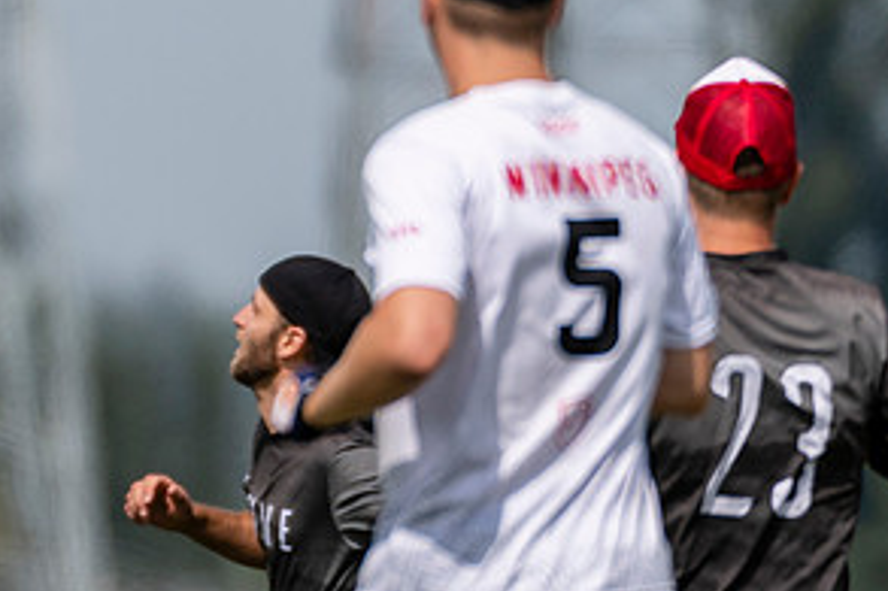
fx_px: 52089
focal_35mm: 2113
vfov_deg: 0.7
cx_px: -294
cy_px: 348
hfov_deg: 1.0
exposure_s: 1/1250
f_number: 4
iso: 100
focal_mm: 400
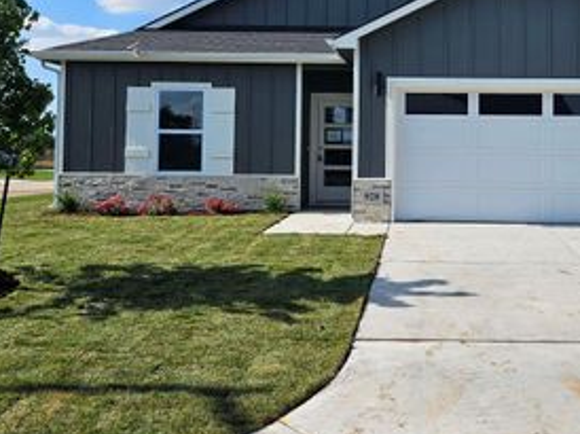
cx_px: 413
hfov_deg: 43.8
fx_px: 703
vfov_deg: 33.7
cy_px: 117
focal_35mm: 42
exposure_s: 1/2378
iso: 25
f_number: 1.8
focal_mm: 5.4
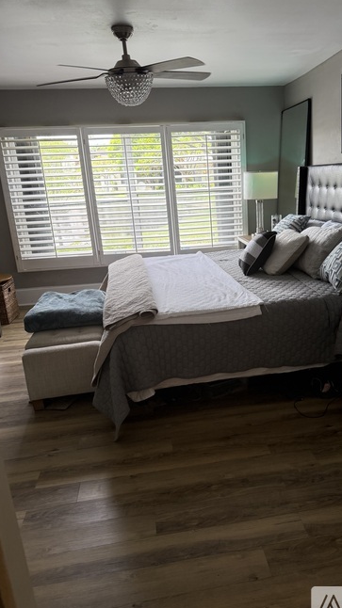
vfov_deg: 69.9
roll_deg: +2.4
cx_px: 228
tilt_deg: -15.7
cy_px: 310
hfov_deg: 42.3
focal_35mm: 27
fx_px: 436
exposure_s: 1/230
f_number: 1.78
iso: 160
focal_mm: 6.76
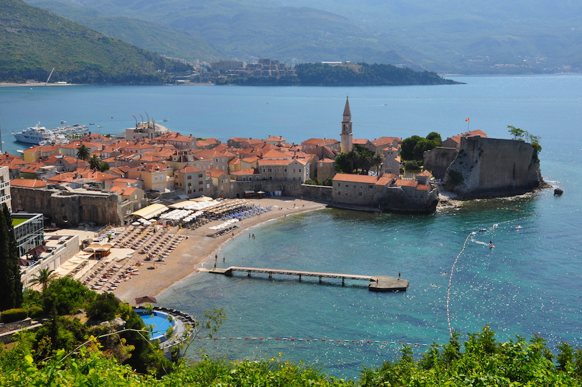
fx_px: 727
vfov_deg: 29.8
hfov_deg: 43.7
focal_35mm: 45
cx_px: 291
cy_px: 194
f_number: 11
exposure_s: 1/500
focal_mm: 30
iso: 320
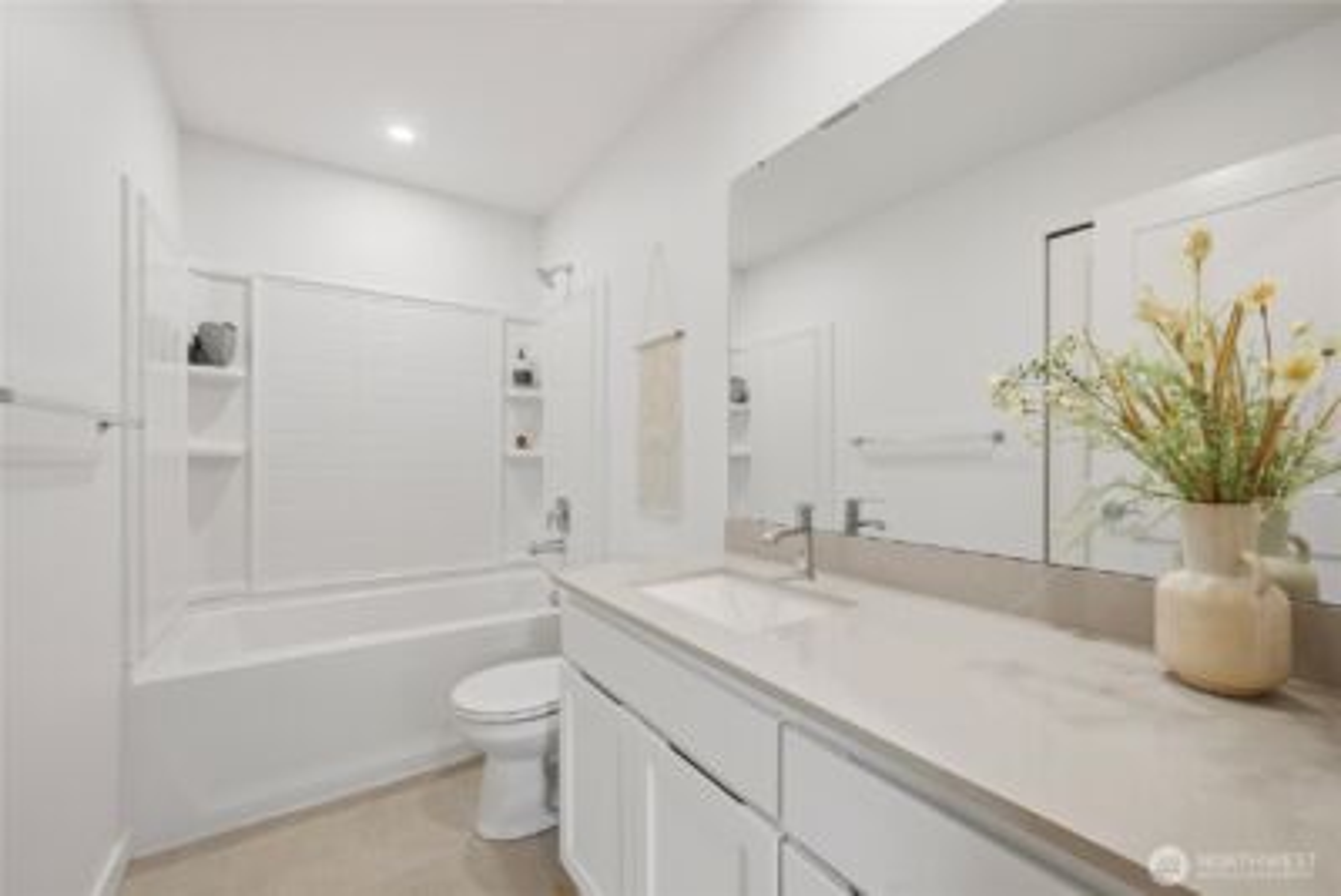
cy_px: 448
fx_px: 522
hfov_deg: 104.2
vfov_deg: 81.3
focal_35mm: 14
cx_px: 670
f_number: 8
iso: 200
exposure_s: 1/200
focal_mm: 14
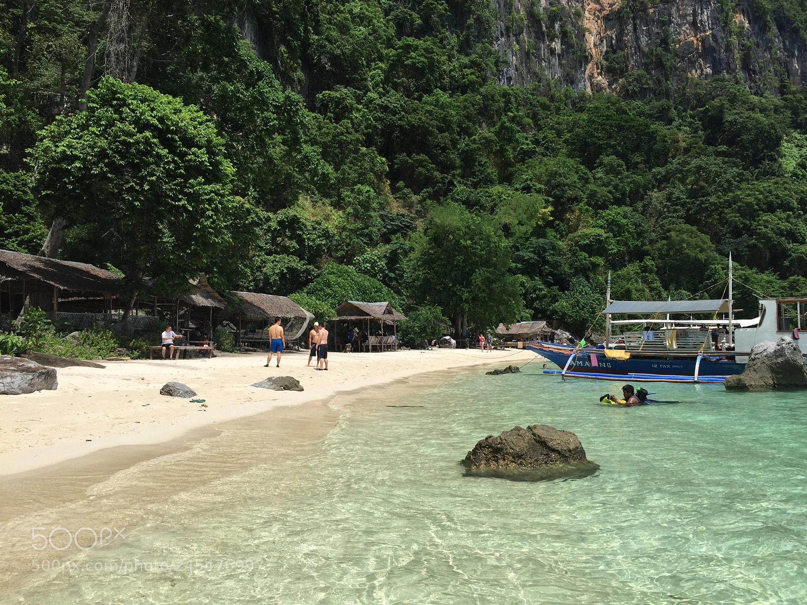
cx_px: 404
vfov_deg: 48.2
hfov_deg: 61.7
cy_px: 302
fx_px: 676
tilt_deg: +4.0
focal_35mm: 29
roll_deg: +0.2
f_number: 2.2
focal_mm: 4.15
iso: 32
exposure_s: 1/2326
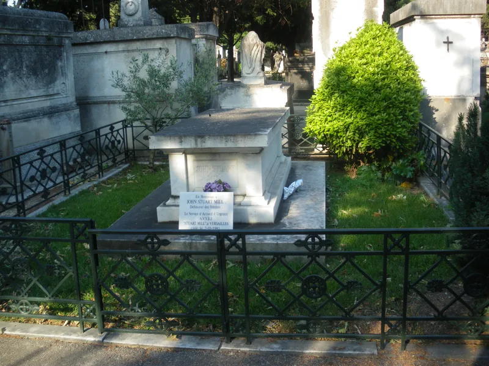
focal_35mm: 36
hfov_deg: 51.4
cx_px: 244
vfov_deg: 39.7
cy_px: 183
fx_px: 509
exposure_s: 1/160
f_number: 3.5
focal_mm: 6.3
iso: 64
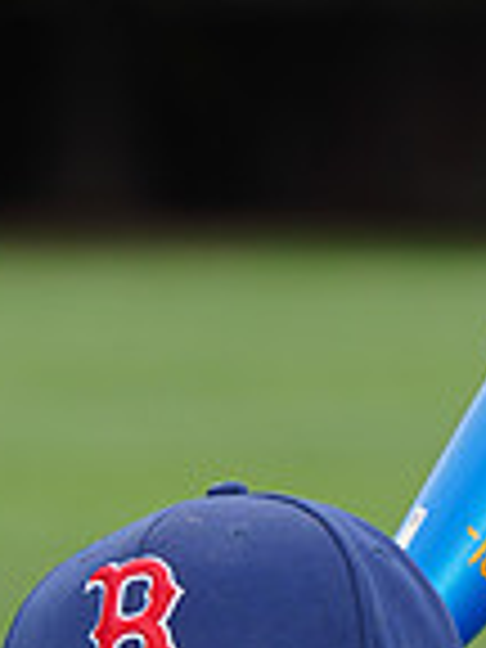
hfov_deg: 2.0
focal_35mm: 754
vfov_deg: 2.6
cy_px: 972
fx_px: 14115
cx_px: 371
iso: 200
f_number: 8
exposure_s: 1/250
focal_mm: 194
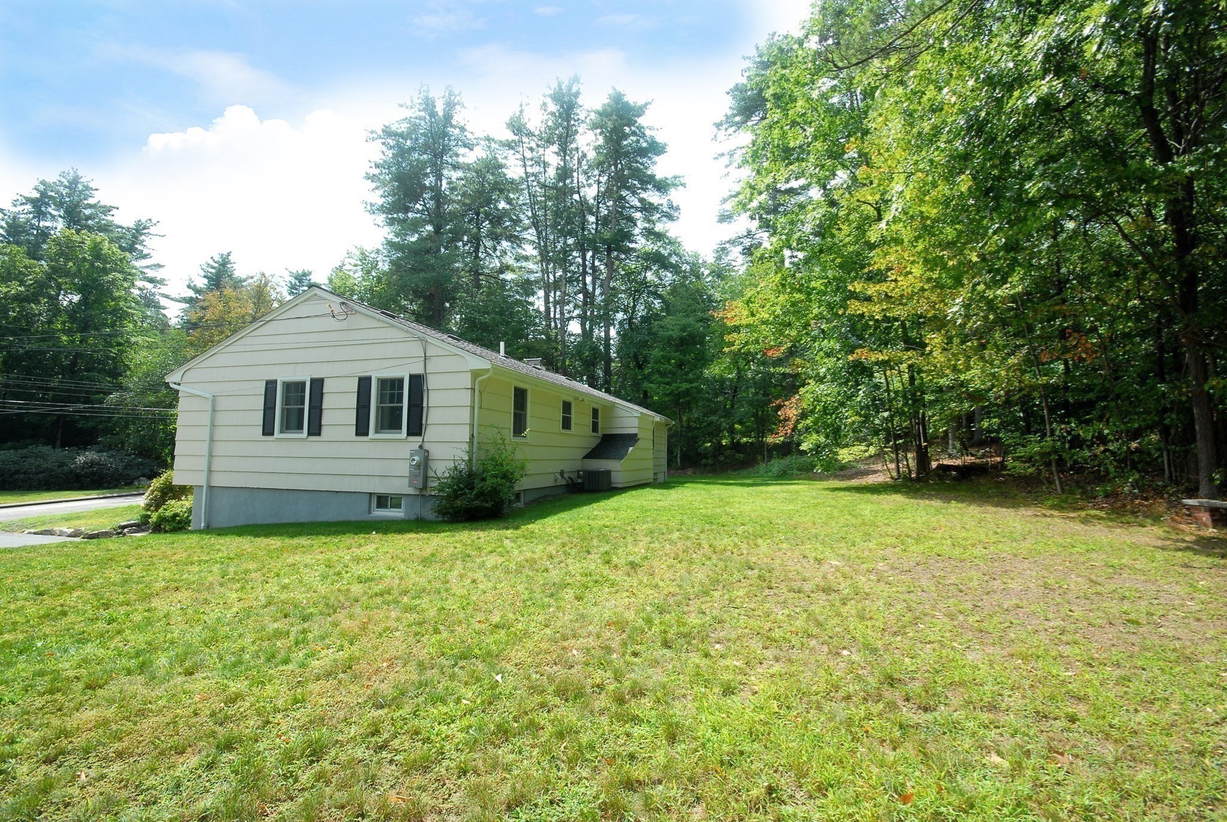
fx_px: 512
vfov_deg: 77.5
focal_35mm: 15
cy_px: 411
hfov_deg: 100.3
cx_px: 614
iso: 200
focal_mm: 10
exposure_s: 1/80
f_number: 11
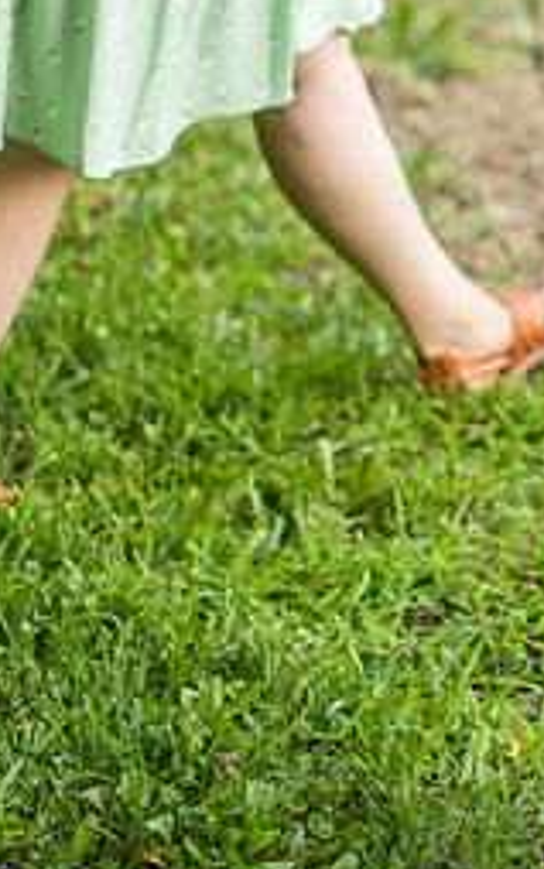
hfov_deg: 8.0
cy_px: 294
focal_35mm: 162
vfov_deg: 12.9
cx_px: 731
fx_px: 3838
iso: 250
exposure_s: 1/640
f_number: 1.8
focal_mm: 50
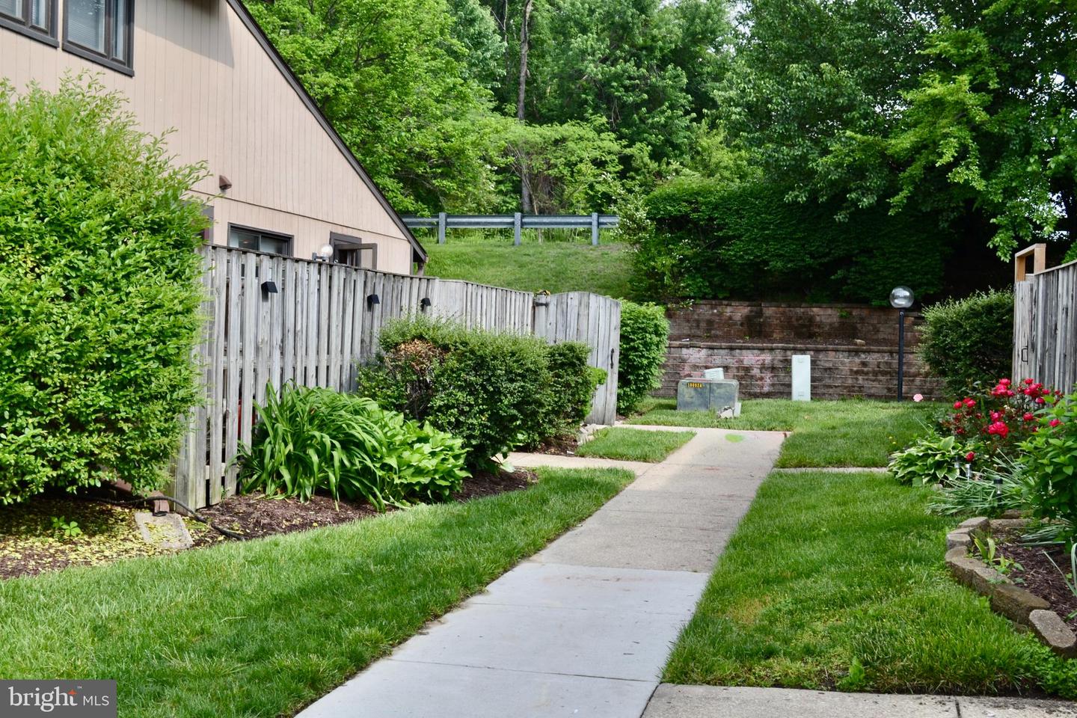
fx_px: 1167
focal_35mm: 39
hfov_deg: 49.6
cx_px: 538
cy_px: 359
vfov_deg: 34.2
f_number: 6.3
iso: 100
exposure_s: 1/160
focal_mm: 26
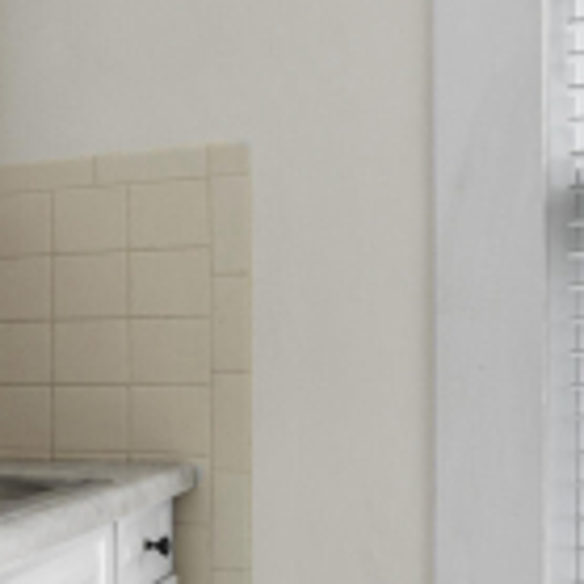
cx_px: -748
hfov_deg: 15.7
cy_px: 370
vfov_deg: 24.9
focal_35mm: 69
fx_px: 1317
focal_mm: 10
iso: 400
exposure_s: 1/10
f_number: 8
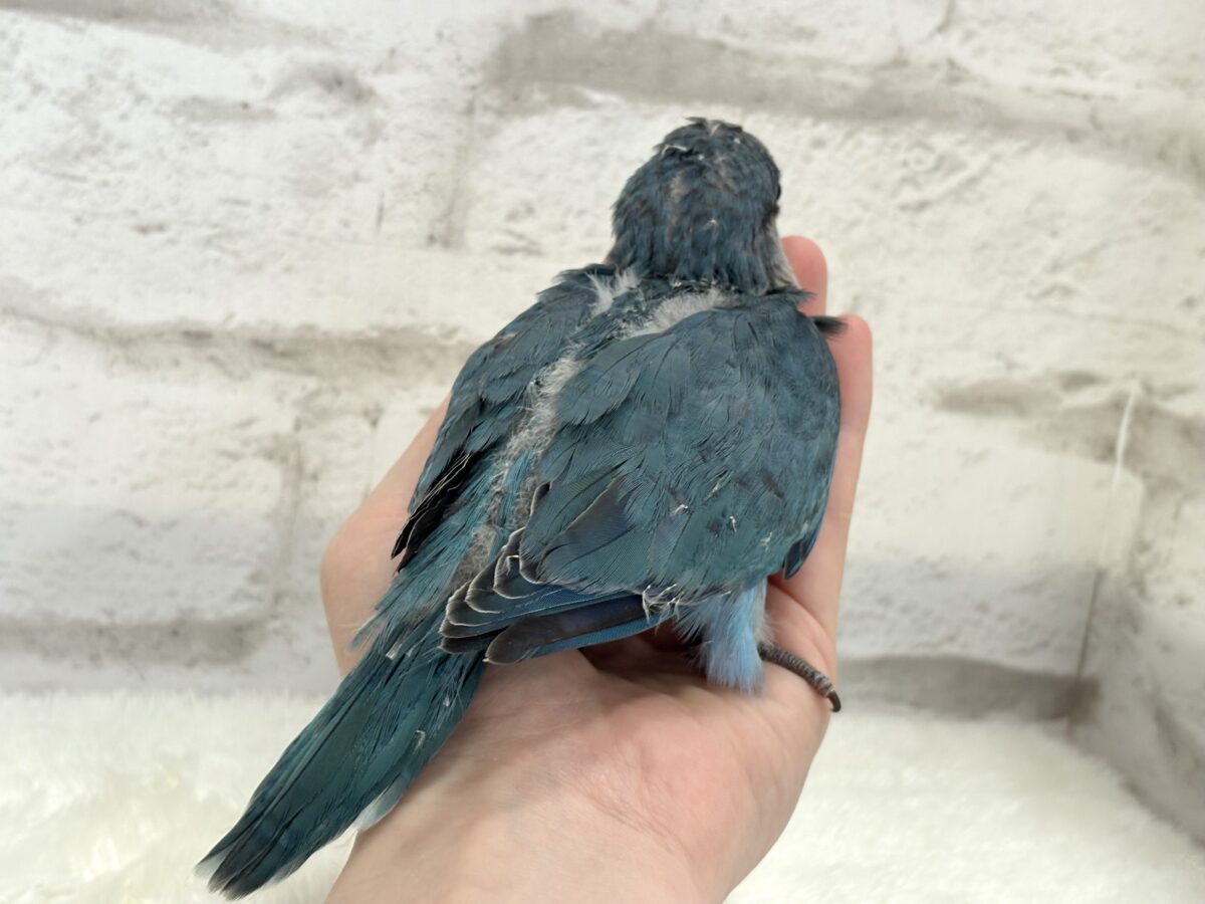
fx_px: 1810
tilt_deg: -12.3
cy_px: 452
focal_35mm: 52
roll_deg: -6.8
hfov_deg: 36.8
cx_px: 602
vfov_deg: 28.0
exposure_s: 1/100
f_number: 1.6
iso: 80
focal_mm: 5.96
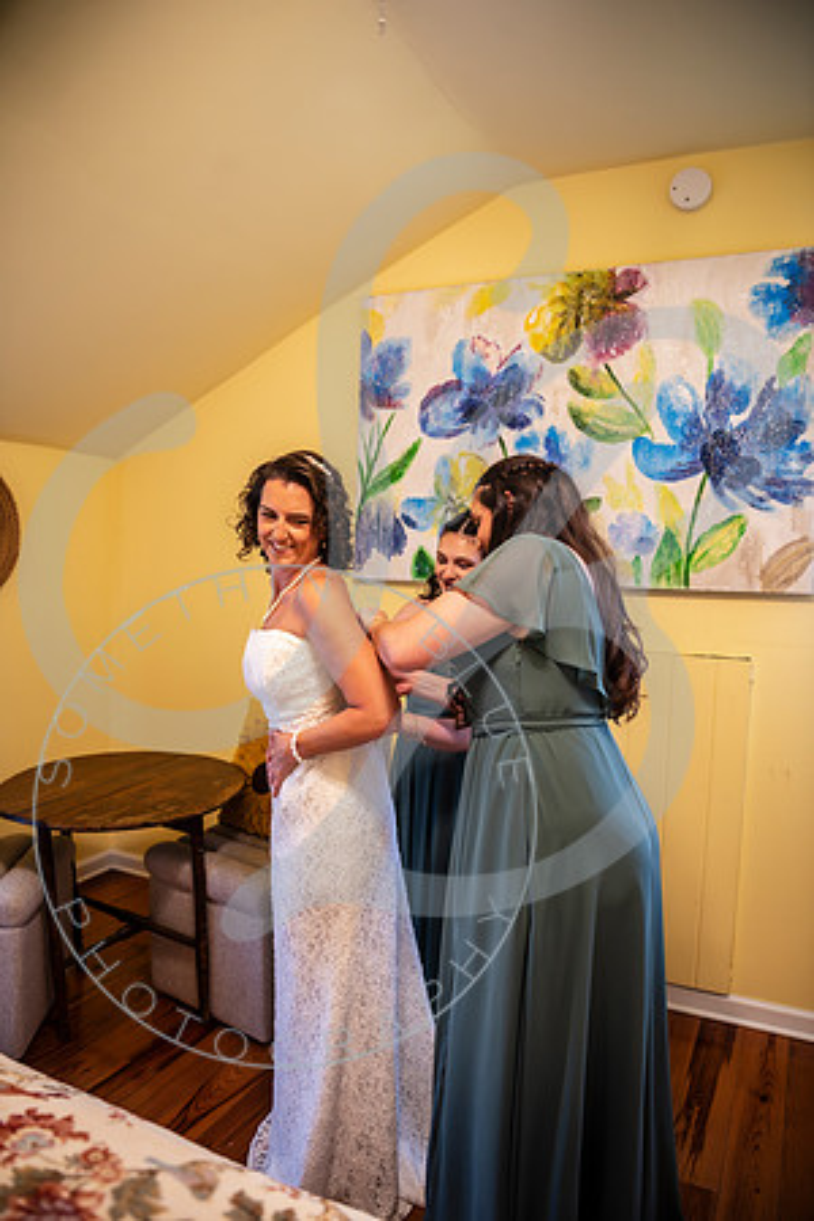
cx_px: 407
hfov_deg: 49.6
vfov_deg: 69.4
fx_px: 882
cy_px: 610
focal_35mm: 26
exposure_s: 1/160
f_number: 2.8
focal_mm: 26
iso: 1600
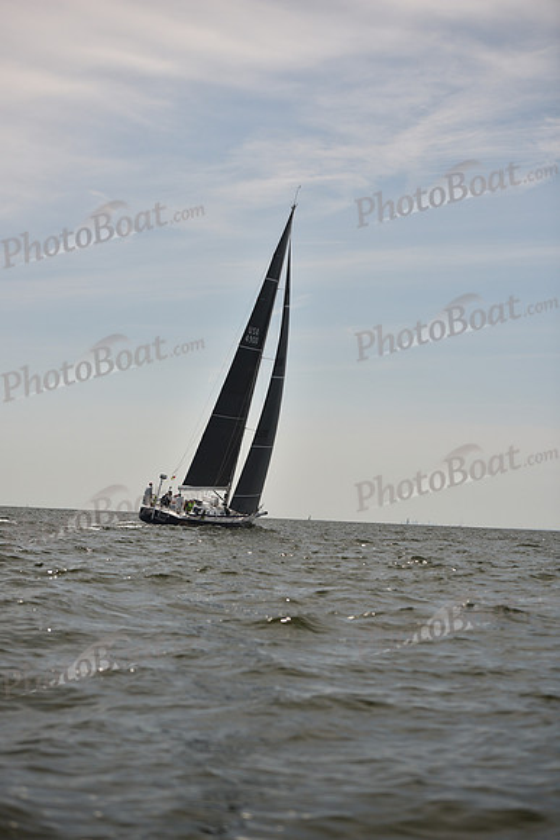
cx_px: 280
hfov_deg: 19.5
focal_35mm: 70
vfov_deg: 28.8
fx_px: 1632
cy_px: 420
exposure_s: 1/3200
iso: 250
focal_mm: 70
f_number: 3.2
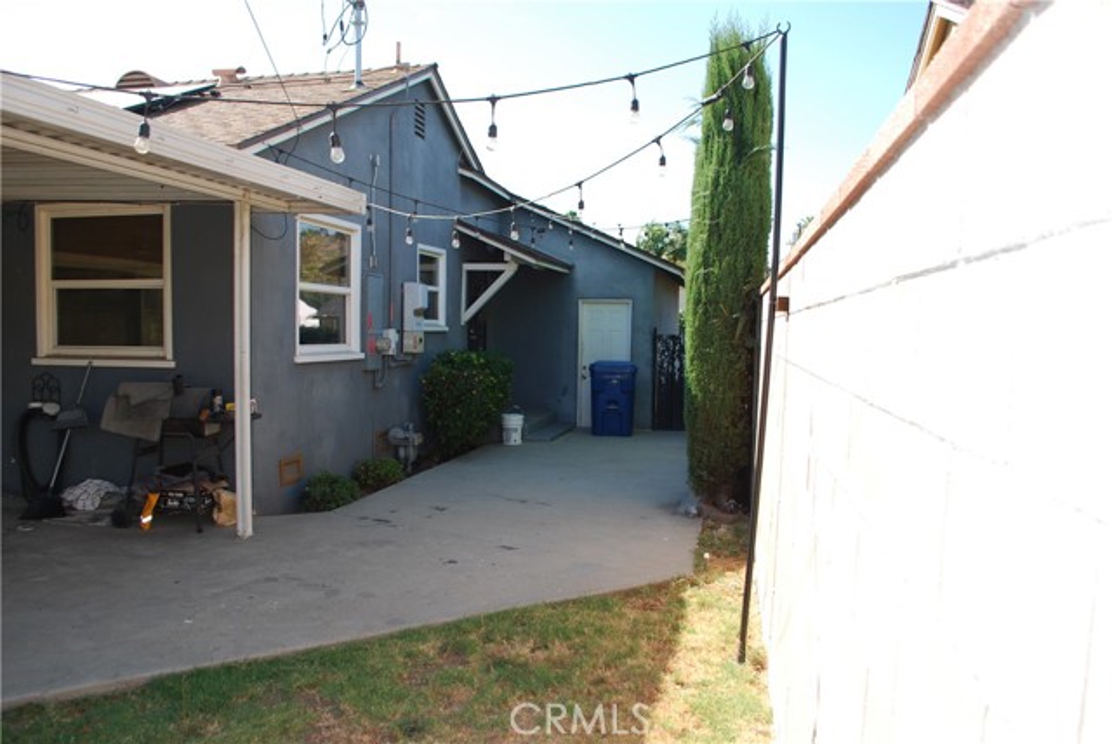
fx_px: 835
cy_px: 372
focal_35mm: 27
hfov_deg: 67.3
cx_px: 556
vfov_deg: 48.0
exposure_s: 1/200
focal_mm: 18
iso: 100
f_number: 4.5
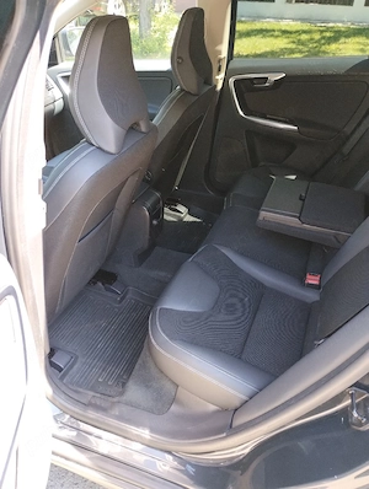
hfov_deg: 49.9
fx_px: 397
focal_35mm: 28
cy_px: 244
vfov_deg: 63.4
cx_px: 184
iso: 197
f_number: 1.8
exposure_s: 1/33
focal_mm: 4.27
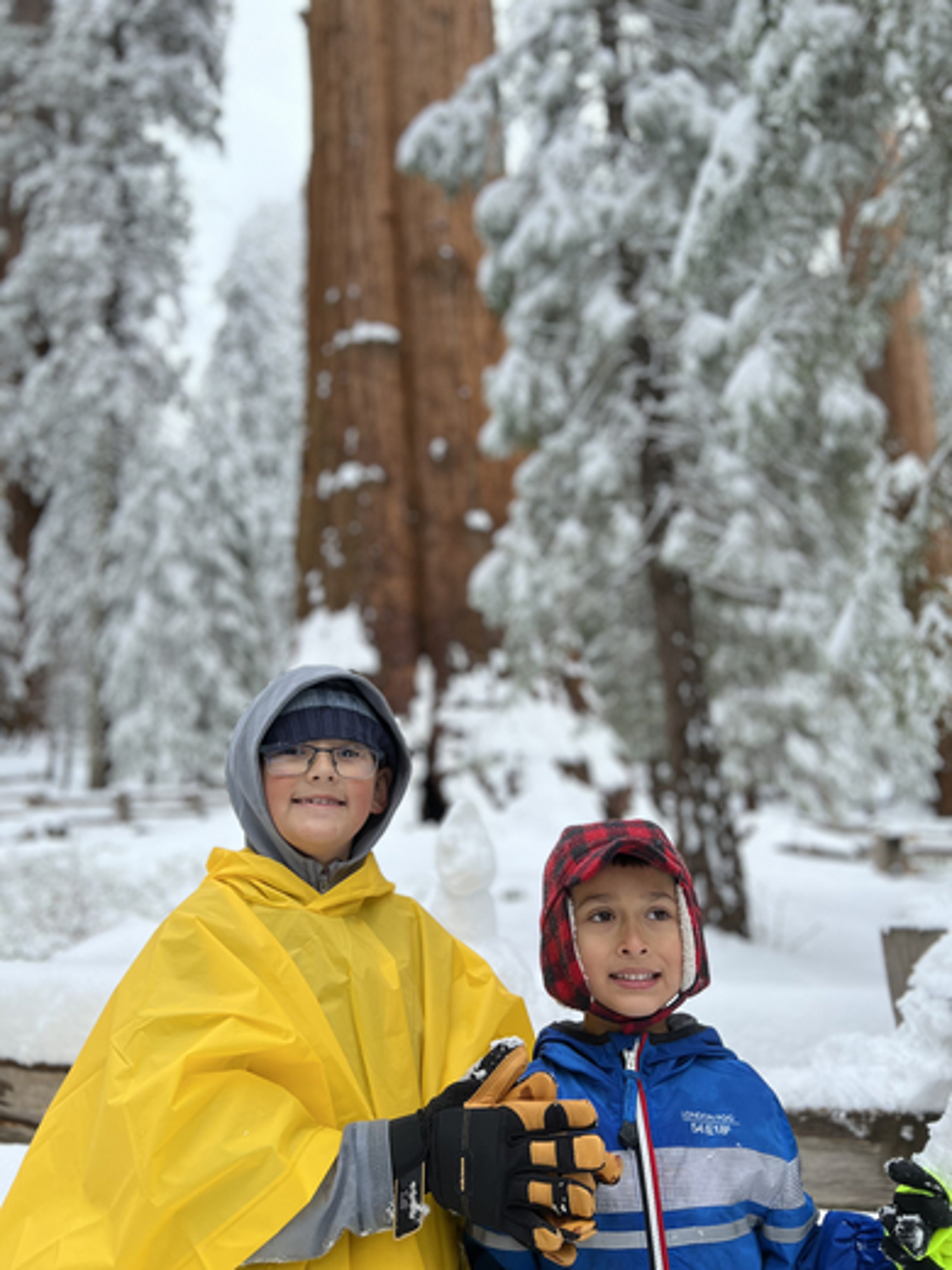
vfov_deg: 67.3
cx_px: 476
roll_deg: +4.4
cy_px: 635
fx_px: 953
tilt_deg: +13.9
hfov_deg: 53.1
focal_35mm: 26
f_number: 1.5
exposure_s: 1/1135
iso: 50
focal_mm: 5.7
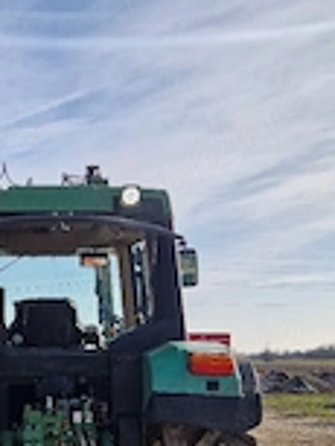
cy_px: 423
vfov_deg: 30.4
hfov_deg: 23.9
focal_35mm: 60
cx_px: 41
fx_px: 773
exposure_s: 1/1111
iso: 50
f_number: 1.8
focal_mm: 5.4
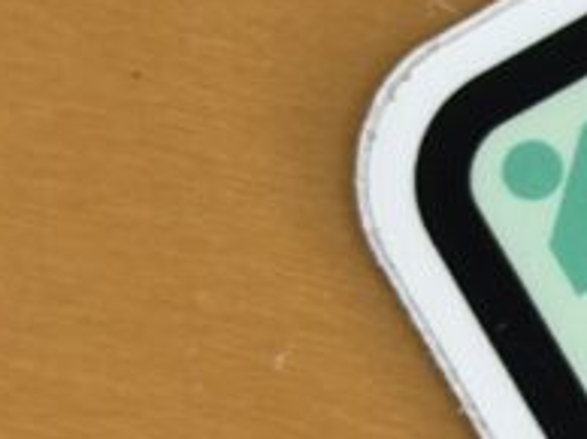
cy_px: 203
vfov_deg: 5.8
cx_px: 1365
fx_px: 4302
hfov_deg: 7.4
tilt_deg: -87.6
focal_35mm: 254
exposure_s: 1/60
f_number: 1.78
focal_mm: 6.76
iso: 100
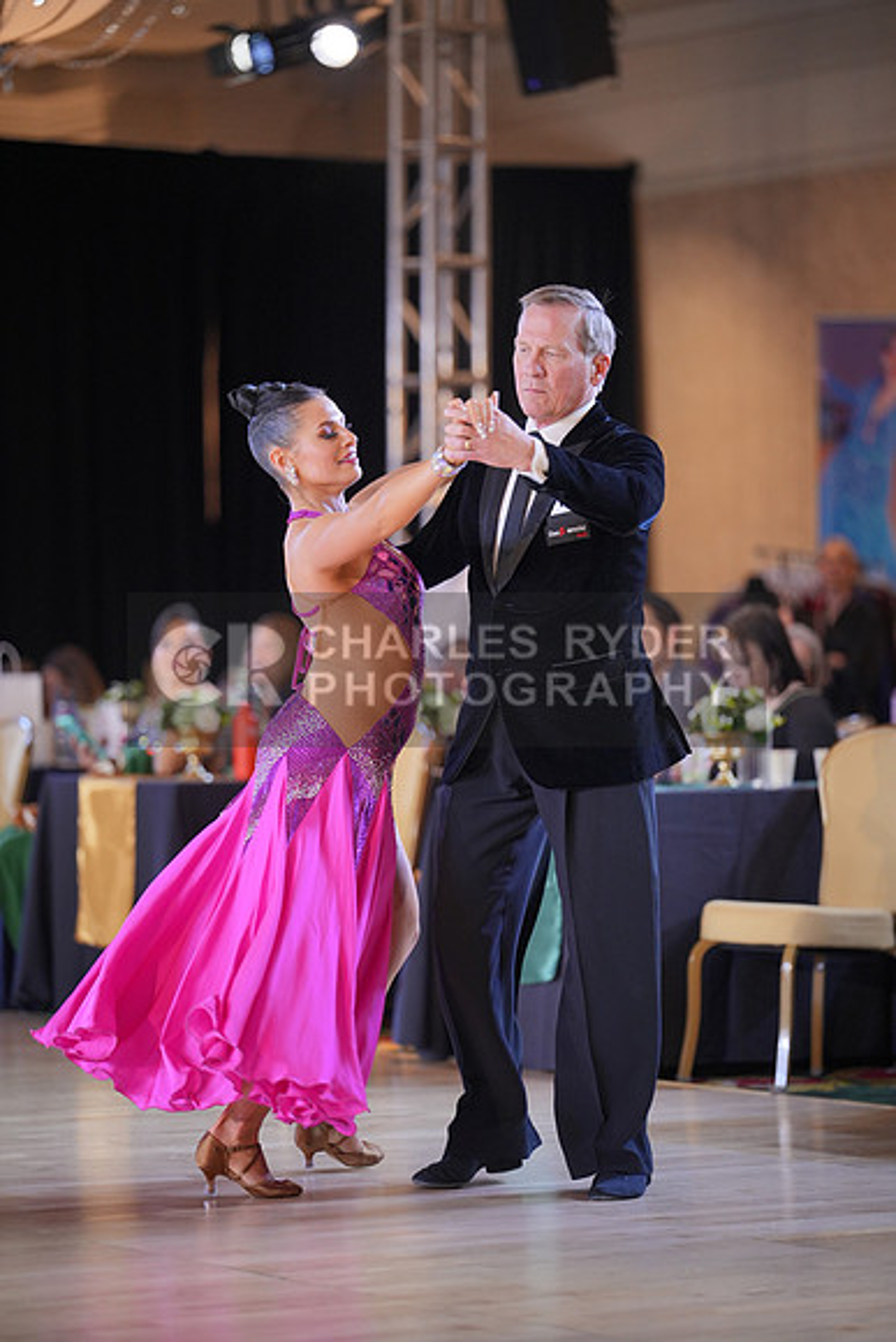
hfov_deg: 10.5
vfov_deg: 15.6
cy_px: 671
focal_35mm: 131
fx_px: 4887
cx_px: 448
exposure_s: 1/500
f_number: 2
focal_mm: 131
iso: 1250
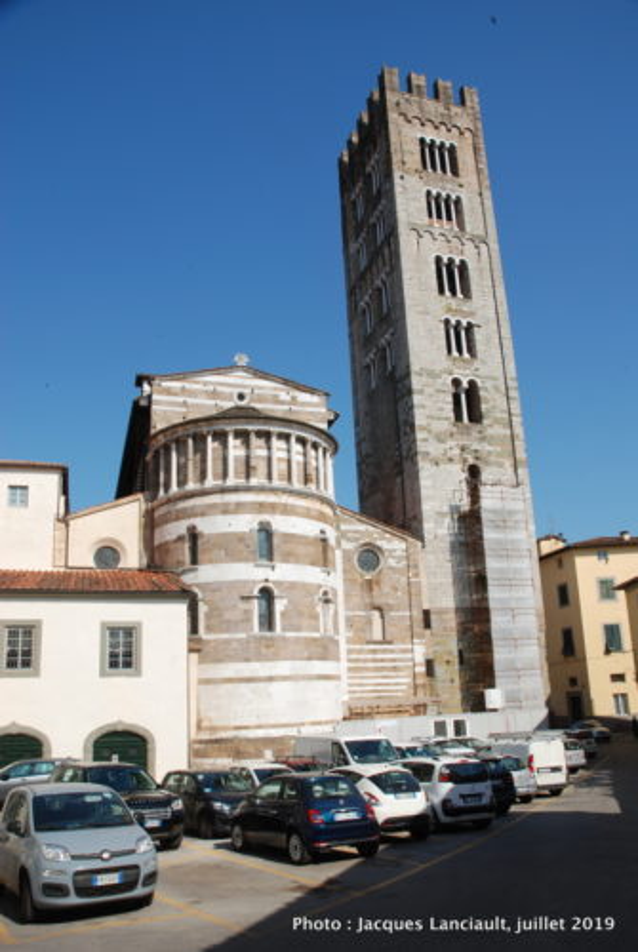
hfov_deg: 48.1
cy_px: 476
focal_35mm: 27
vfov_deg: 67.3
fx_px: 715
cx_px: 319
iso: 100
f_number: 11
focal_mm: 18
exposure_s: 1/160
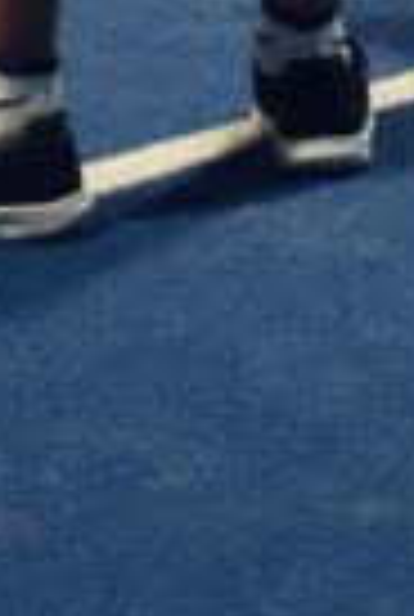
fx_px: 4801
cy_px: -1236
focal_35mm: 280
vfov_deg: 6.7
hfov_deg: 4.8
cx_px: 934
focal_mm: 25
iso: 800
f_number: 4
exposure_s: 1/125
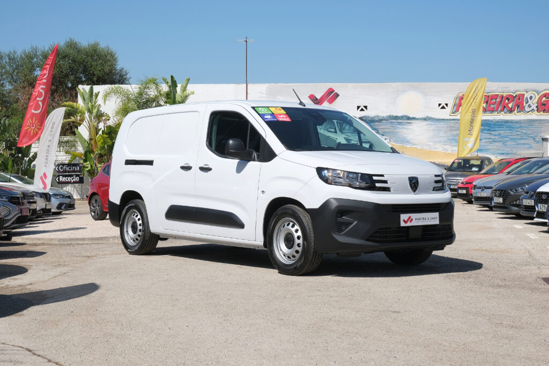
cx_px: 274
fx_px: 824
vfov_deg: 25.1
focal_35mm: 54
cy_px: 183
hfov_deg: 36.9
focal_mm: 36.3
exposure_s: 1/400
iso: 160
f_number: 9
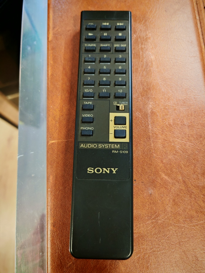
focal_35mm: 27
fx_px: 213
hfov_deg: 51.4
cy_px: 136
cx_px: 102
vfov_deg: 65.3
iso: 1000
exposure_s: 1/25
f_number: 1.9
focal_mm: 6.67
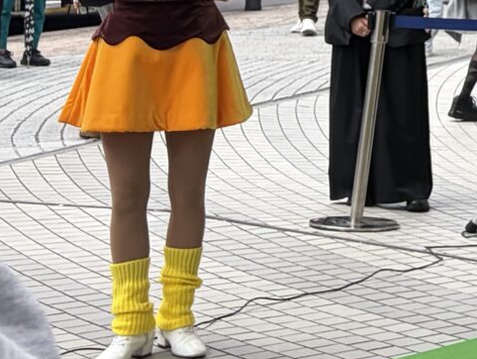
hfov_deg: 11.9
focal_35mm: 138
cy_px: -204
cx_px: 1095
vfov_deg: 10.3
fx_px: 1903
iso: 50
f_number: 1.6
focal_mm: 5.96
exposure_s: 1/810
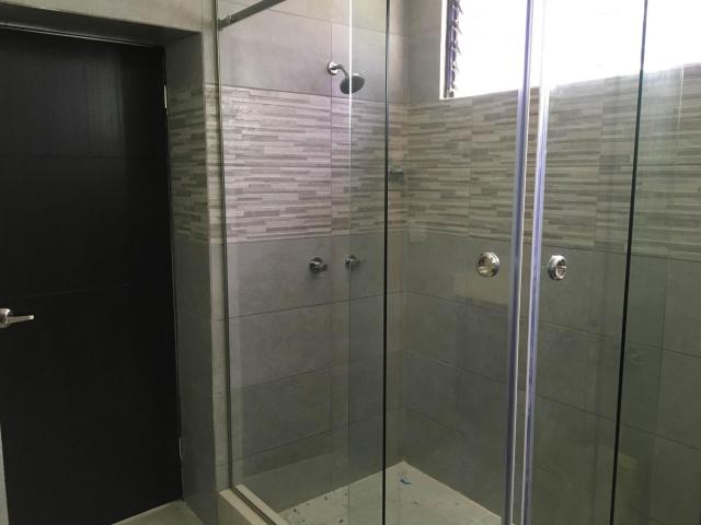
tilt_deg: -8.7
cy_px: 262
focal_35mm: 29
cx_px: 350
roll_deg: +0.7
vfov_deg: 48.2
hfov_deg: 61.7
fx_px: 587
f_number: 2.2
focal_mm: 4.15
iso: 125
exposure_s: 1/30
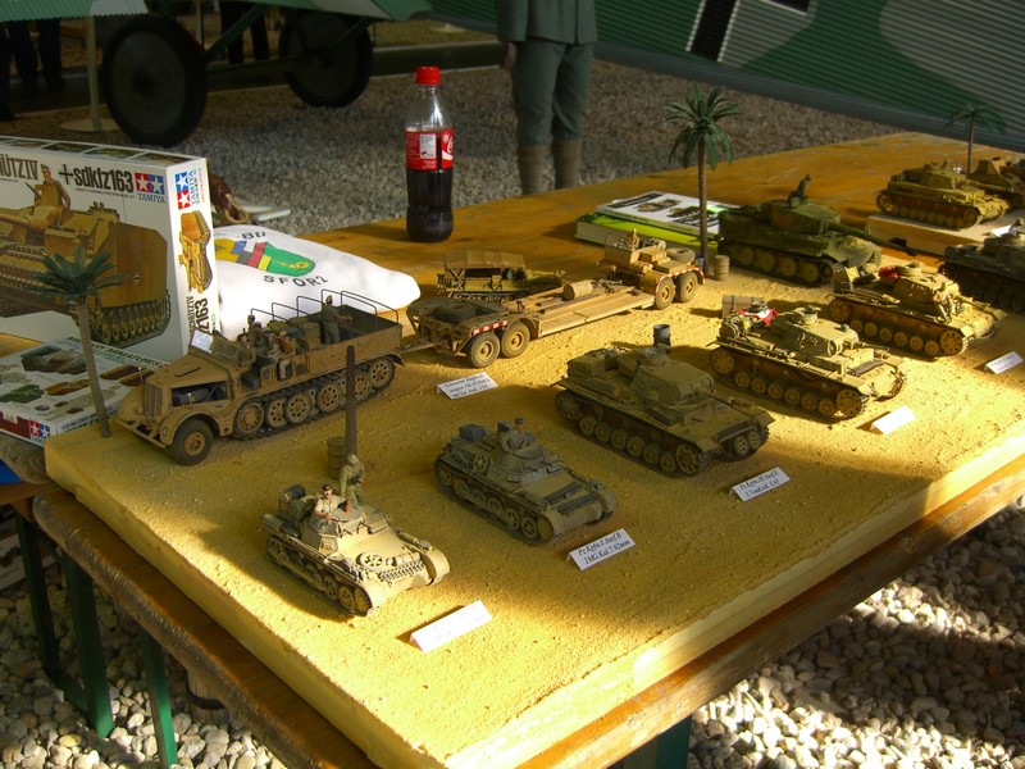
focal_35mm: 38
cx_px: 512
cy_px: 384
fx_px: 1125
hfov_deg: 49.0
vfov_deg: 37.7
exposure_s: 1/100
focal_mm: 7.9
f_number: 2.8
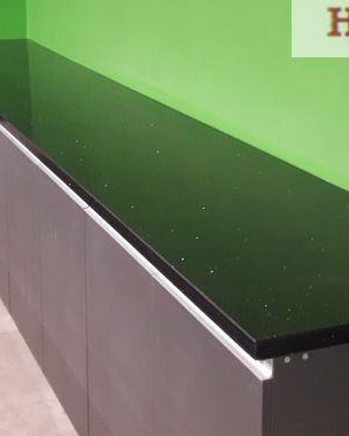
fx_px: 891
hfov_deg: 22.1
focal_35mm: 69
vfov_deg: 27.4
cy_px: 157
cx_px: 131
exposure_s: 1/25
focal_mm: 3.7
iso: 200
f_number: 1.9
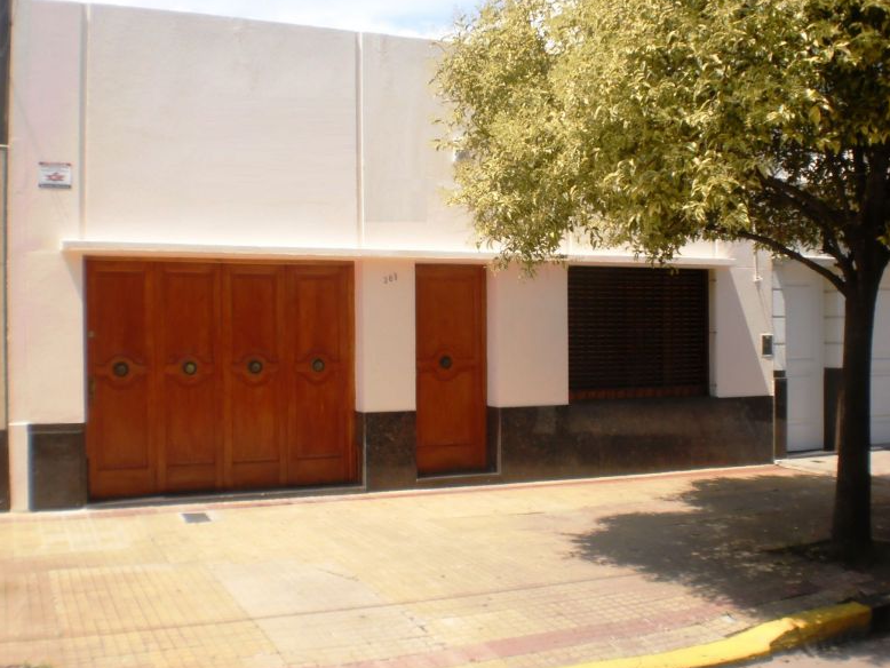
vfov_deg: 38.7
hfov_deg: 50.1
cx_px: 435
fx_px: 952
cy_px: 340
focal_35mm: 37
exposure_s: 1/640
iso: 200
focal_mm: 6.3
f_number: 4.6
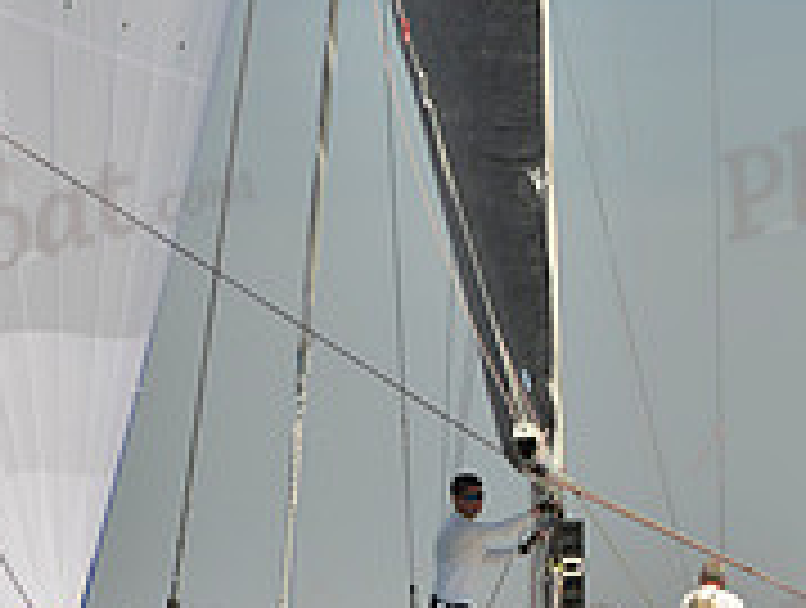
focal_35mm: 255
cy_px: 421
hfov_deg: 7.7
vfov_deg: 5.8
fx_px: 5949
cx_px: 491
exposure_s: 1/1250
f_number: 8
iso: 200
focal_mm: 82
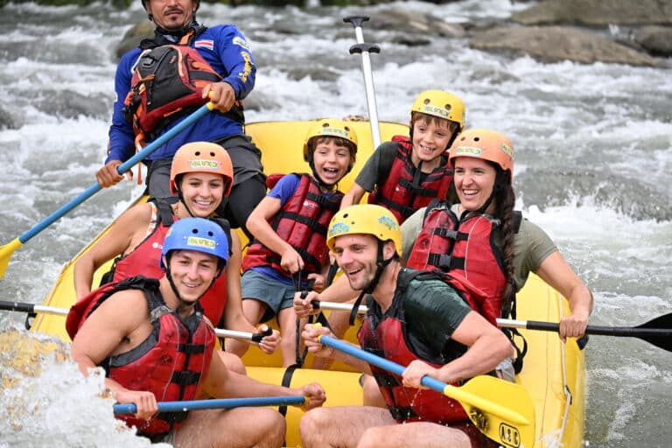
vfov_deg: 5.7
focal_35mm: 240
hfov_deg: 8.6
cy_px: 224
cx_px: 336
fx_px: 4480
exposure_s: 1/640
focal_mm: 160
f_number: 6.3
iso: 500
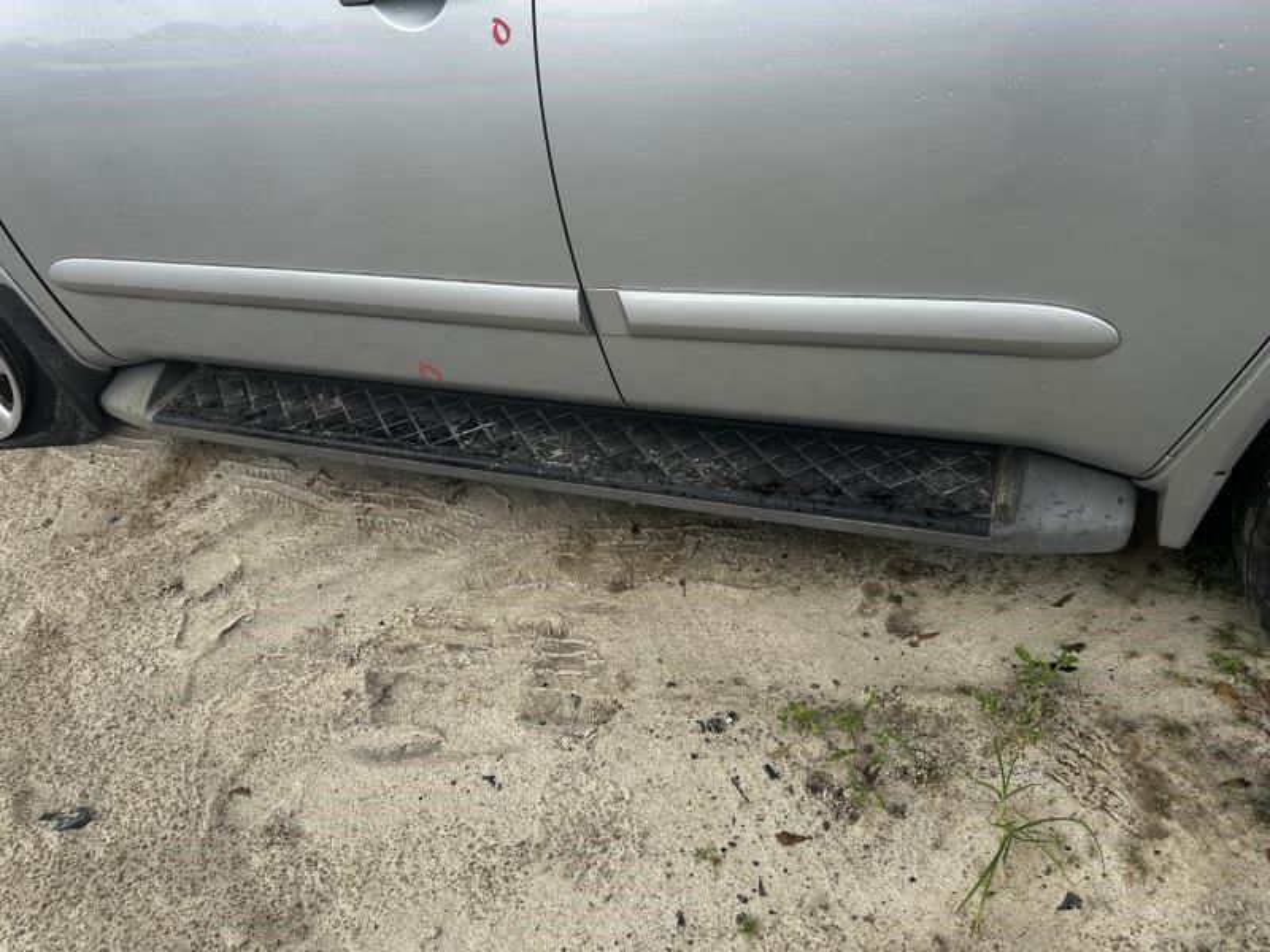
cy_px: 476
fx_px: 881
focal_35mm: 24
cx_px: 635
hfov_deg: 71.6
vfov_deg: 56.8
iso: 80
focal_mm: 6.86
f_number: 1.78
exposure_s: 1/1916
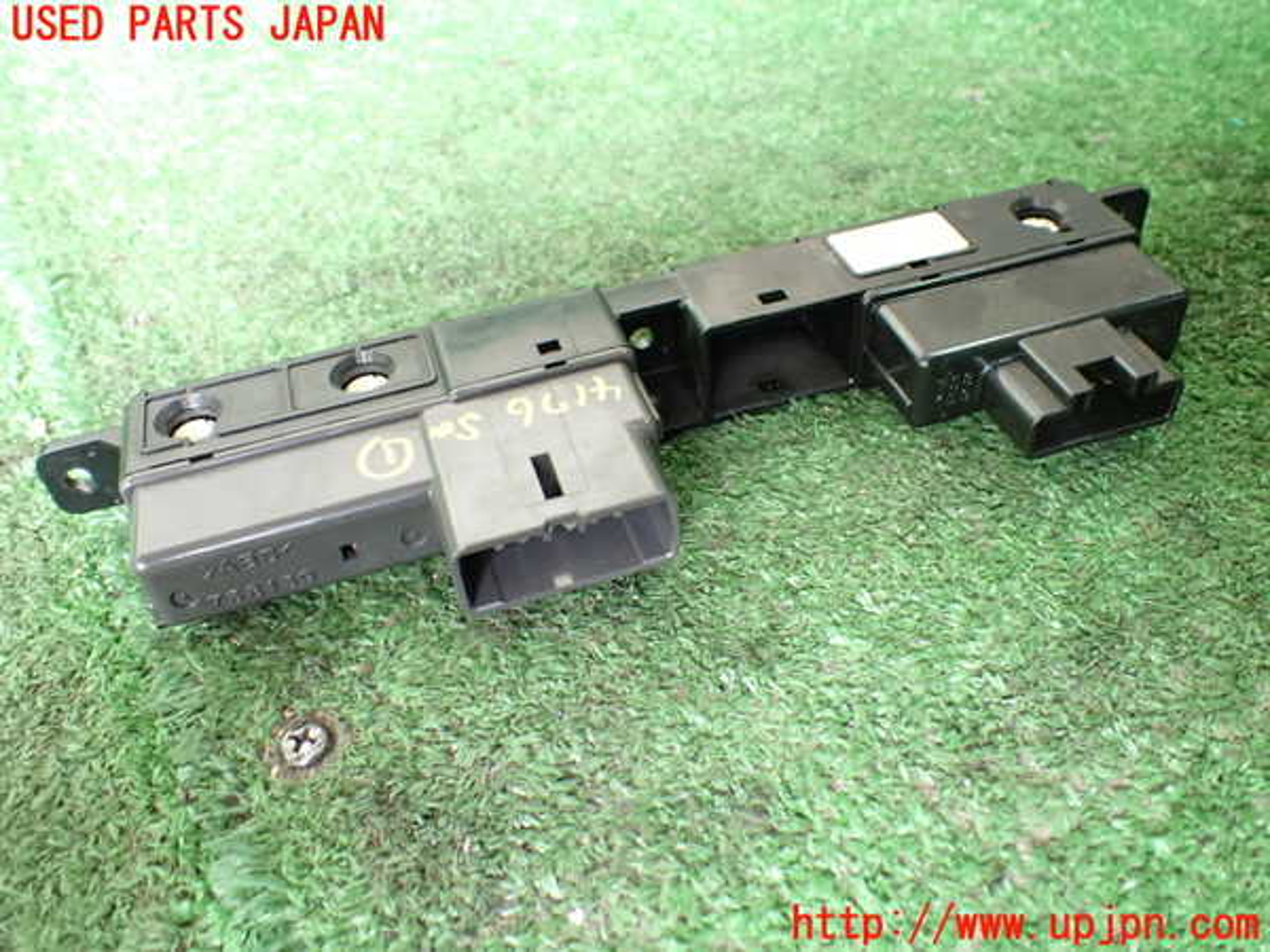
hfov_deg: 60.0
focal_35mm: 30
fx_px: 1101
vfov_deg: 46.8
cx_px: 635
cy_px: 476
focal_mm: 5.4
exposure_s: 1/60
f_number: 2.3
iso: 800
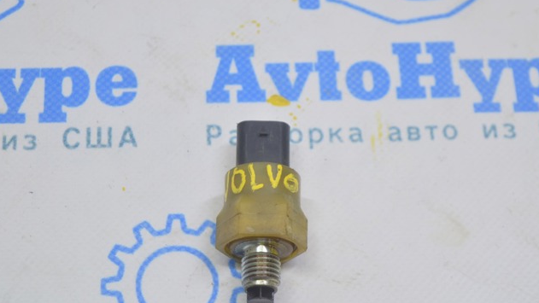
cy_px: 158
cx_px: 269
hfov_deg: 24.3
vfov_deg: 13.8
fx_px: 1251
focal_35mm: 88
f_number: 5.6
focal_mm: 55
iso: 400
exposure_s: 1/20
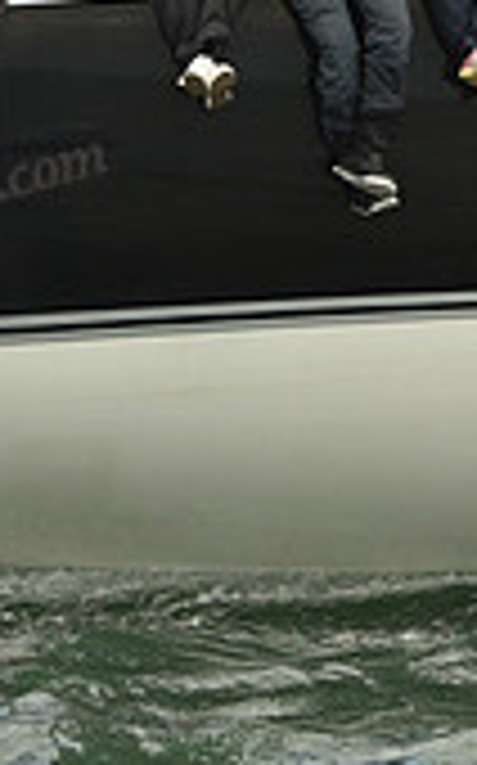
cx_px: 342
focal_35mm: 243
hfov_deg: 5.4
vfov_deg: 8.6
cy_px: -74
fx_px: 5063
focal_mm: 70
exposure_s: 1/800
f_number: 9
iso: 320
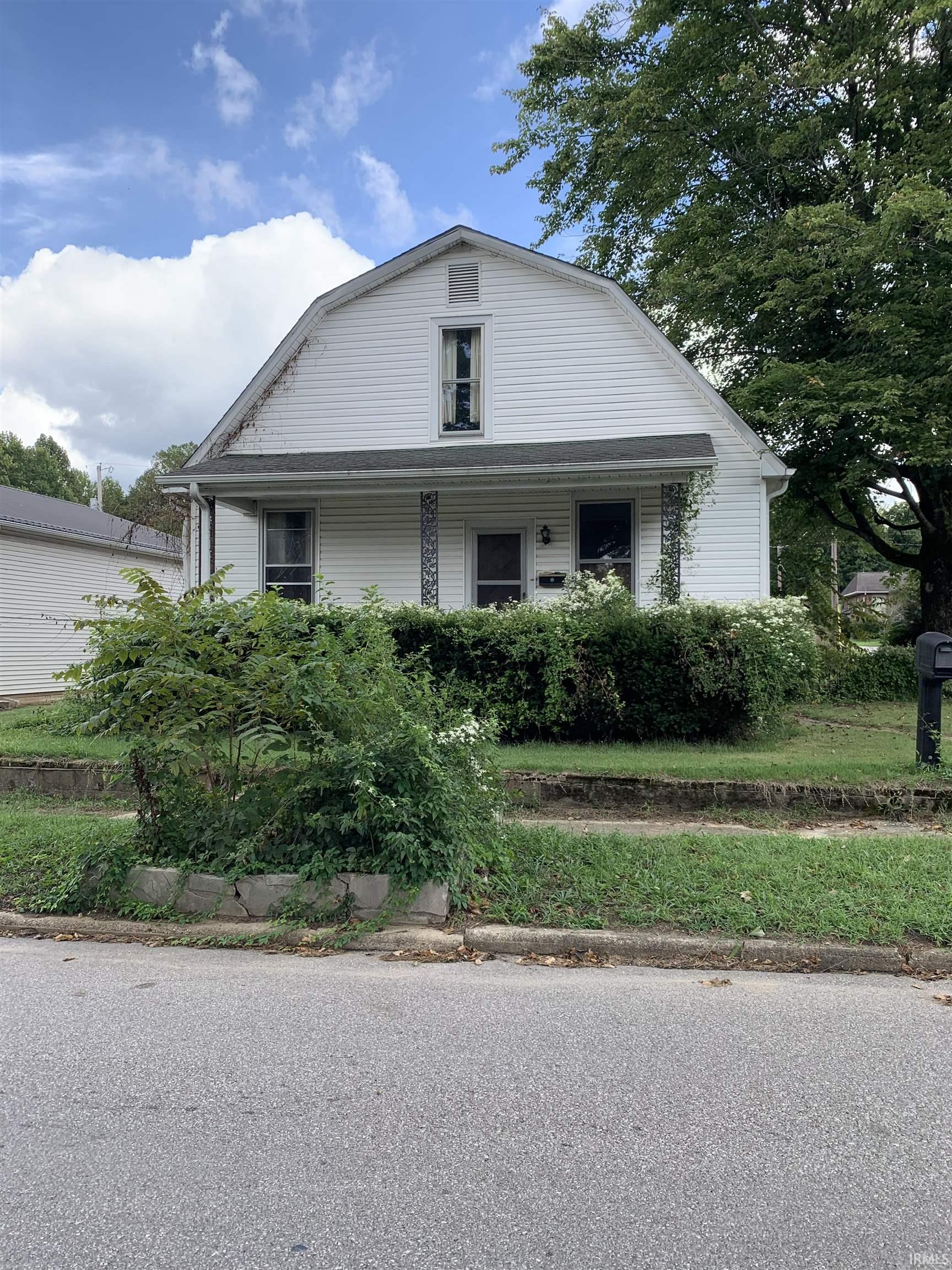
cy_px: 635
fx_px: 953
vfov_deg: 67.3
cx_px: 476
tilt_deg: +0.5
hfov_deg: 53.1
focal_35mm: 26
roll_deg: -1.0
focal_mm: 4.25
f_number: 1.8
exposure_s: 1/696
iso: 25
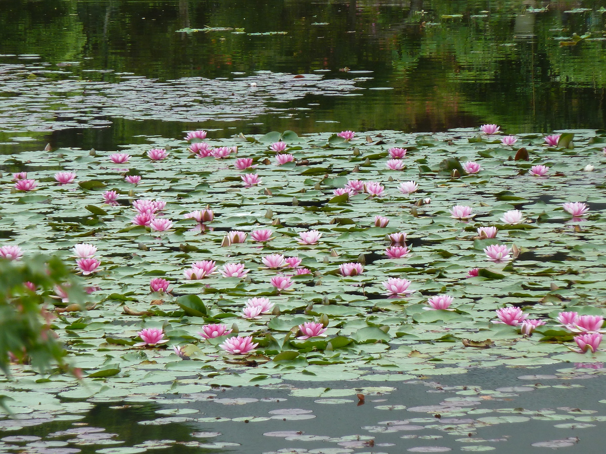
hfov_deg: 5.0
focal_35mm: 399
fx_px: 6985
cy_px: 227
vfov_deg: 3.7
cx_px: 303
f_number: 4.9
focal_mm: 49.2
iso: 100
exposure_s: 1/125
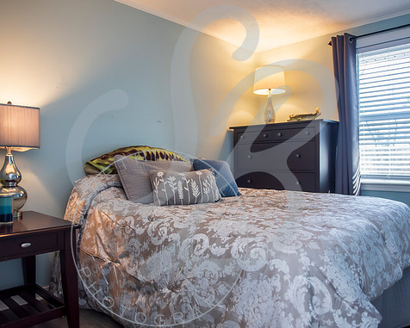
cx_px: 205
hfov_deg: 62.2
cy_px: 166
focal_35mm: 28
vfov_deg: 51.5
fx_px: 340
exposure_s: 1/200
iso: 400
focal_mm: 24
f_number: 2.8
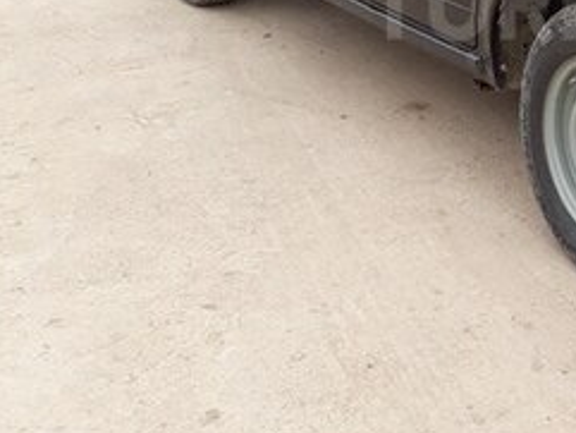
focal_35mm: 74
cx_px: 612
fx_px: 1232
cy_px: 4
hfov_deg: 24.7
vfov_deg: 19.4
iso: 40
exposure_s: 1/335
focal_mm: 3.6
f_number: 1.9
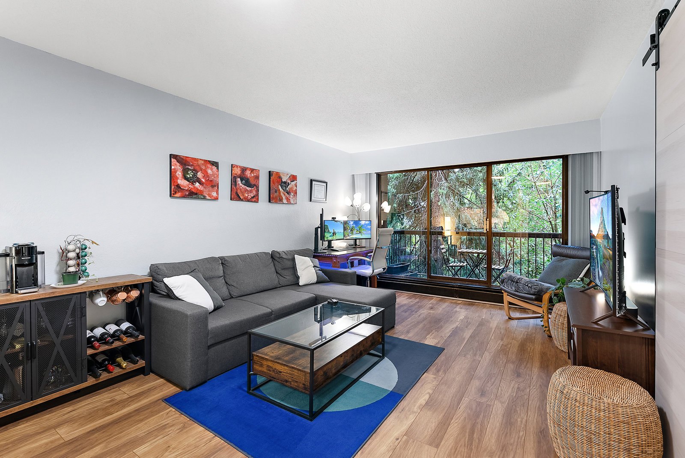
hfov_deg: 96.7
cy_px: 229
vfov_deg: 73.8
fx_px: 305
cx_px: 342
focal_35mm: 16
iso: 400
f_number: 7.1
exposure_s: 1
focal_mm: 16
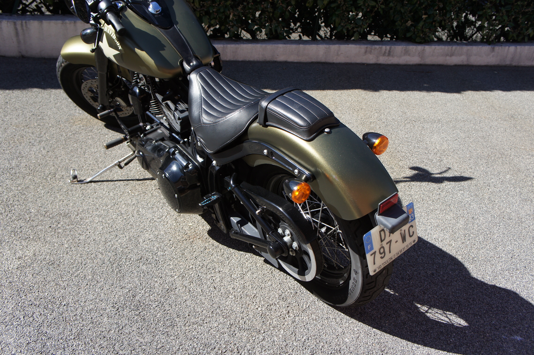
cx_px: 267
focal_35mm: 34
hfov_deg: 55.2
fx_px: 511
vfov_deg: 38.3
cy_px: 178
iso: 200
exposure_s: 1/800
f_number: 4.5
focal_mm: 23
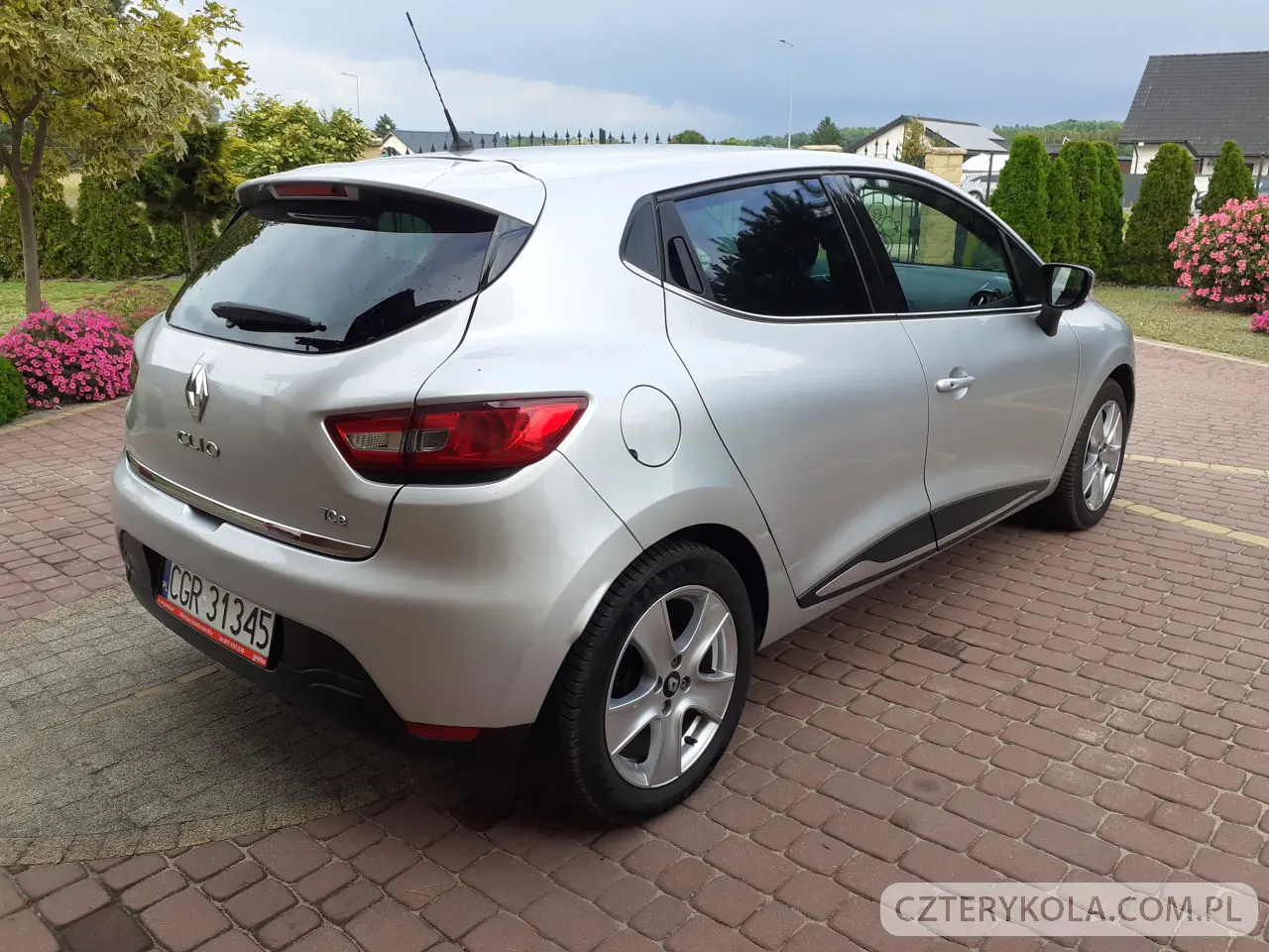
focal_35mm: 27
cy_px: 476
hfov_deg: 65.3
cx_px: 634
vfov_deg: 51.4
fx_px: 990
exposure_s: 1/454
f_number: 1.9
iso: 40
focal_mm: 3.6
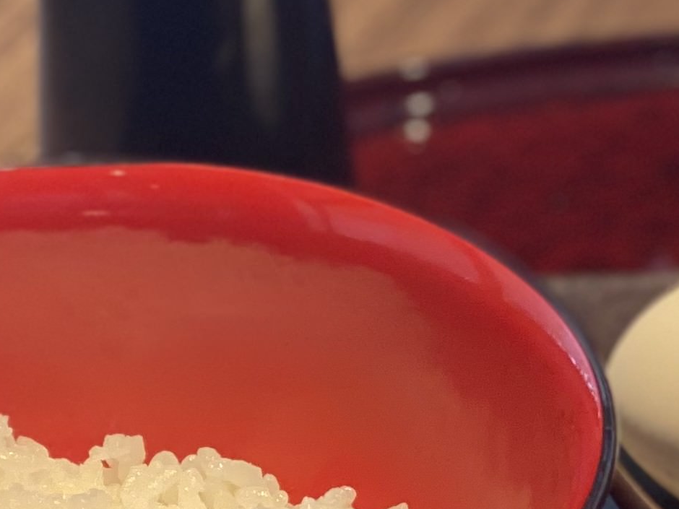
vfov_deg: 6.6
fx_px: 4374
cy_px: 531
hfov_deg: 8.8
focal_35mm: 223
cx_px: 859
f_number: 2
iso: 50
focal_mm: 6
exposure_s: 1/122
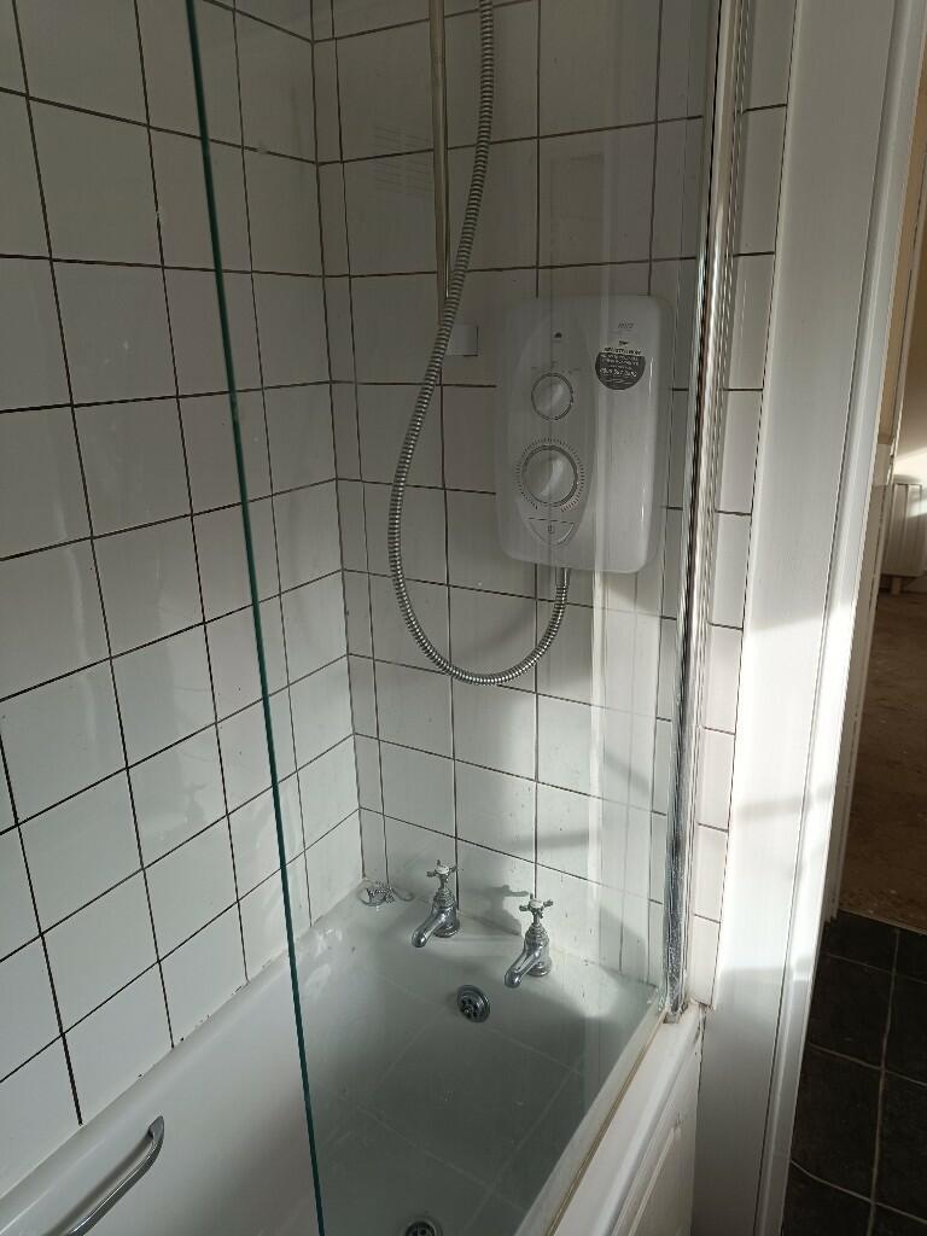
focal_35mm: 24
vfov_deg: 71.6
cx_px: 464
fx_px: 857
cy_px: 618
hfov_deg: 56.8
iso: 52
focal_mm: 5.59
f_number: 1.88
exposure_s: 1/153
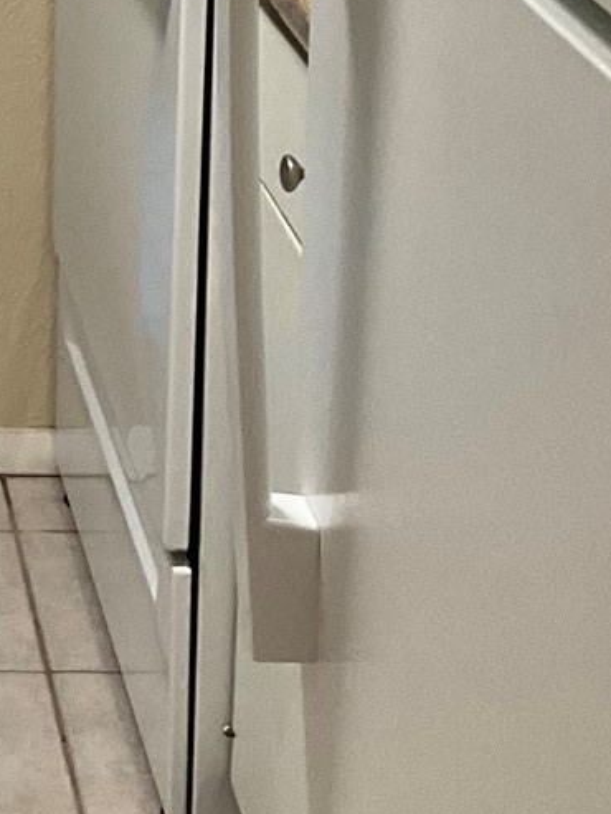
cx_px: -461
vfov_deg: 16.6
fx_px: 2658
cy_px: -183
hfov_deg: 12.1
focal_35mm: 113
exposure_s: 1/60
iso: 100
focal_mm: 3
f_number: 1.8
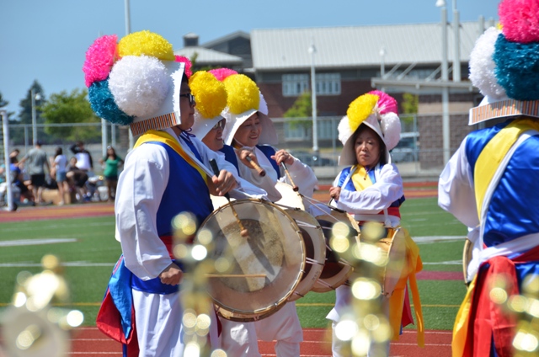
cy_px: 178
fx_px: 2914
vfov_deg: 7.0
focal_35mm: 195
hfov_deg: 10.6
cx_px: 270
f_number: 9
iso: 100
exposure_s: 1/320
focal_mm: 130
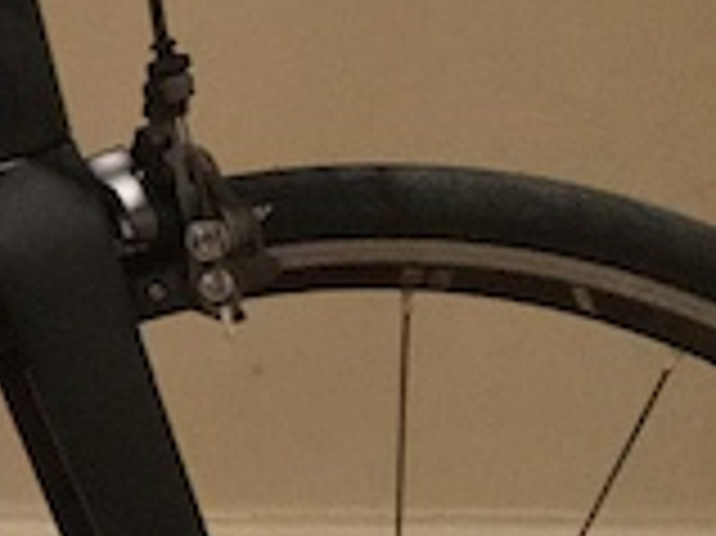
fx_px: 3865
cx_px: -865
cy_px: 248
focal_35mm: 187
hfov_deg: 9.6
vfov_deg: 7.9
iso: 250
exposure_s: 1/17
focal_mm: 4.15
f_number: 2.2
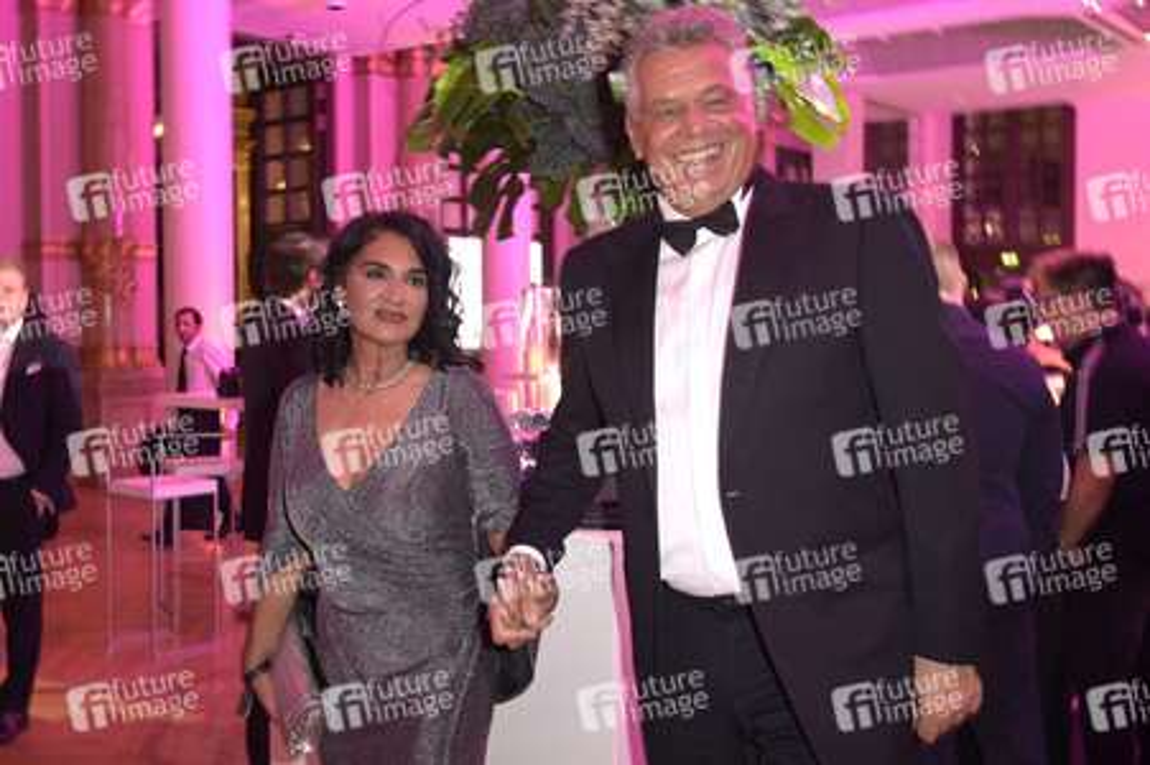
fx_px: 1149
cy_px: 382
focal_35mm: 36
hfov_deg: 53.2
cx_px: 575
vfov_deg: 36.8
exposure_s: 1/40
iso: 2500
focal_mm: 36
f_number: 5.6
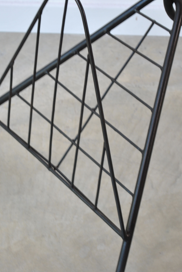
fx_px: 898
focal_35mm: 119
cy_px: 144
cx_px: 64
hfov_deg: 11.6
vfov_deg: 17.2
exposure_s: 1/15
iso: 200
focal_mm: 55
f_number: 5.6
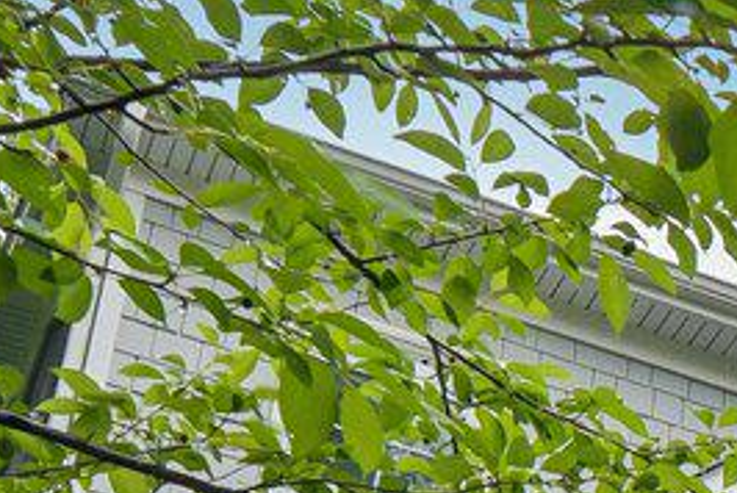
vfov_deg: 10.5
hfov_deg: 14.5
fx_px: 2521
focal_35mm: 123
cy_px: 913
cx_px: 1338
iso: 400
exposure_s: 1/8
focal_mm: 16
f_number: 8
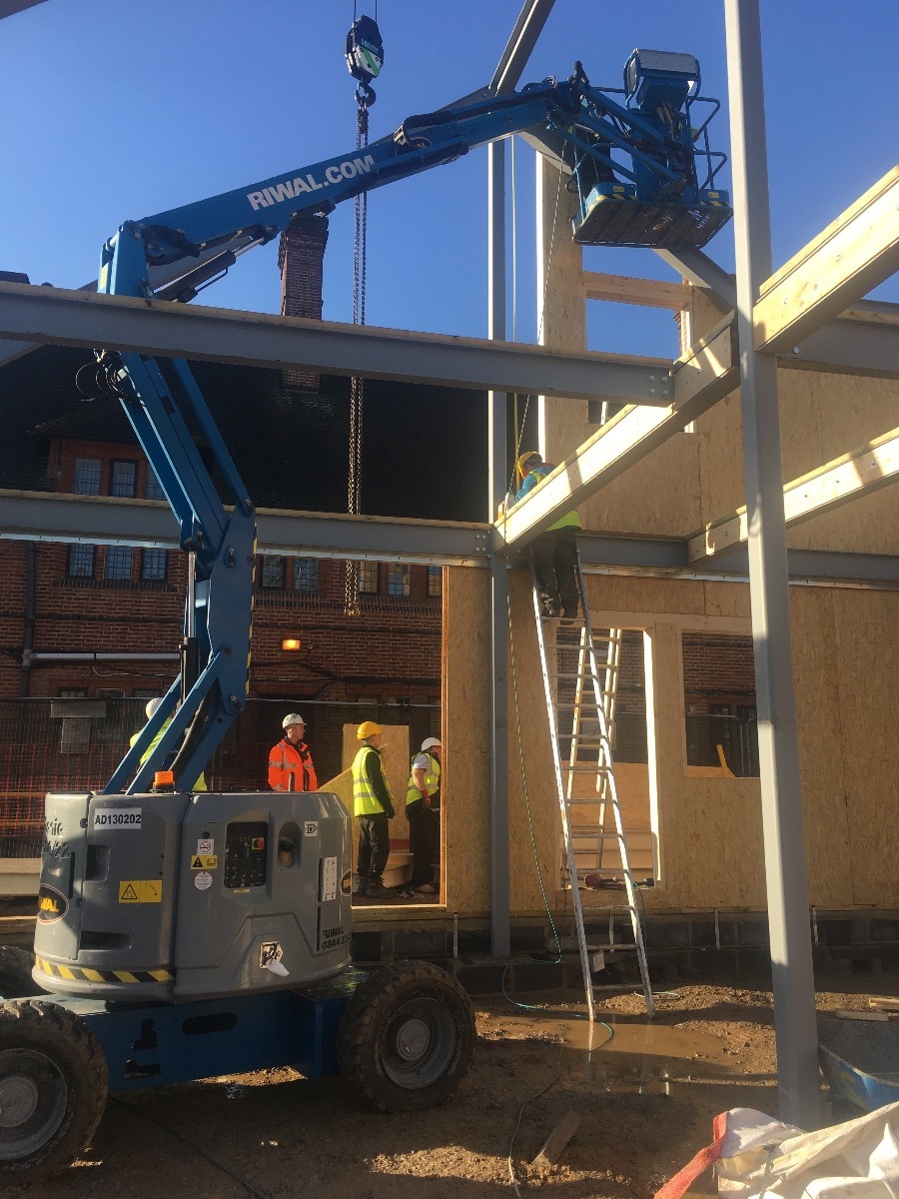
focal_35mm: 29
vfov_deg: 61.7
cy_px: 600
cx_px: 450
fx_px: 1004
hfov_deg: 48.2
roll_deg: -0.1
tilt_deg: +10.4
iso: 25
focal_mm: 4.15
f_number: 2.2
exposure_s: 1/646
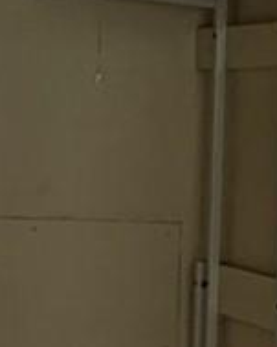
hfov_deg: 7.1
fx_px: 2205
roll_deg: +1.0
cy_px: 386
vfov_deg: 8.9
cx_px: -67
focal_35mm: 215
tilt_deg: -5.3
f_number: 1.8
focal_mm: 4.25
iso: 200
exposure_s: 1/60
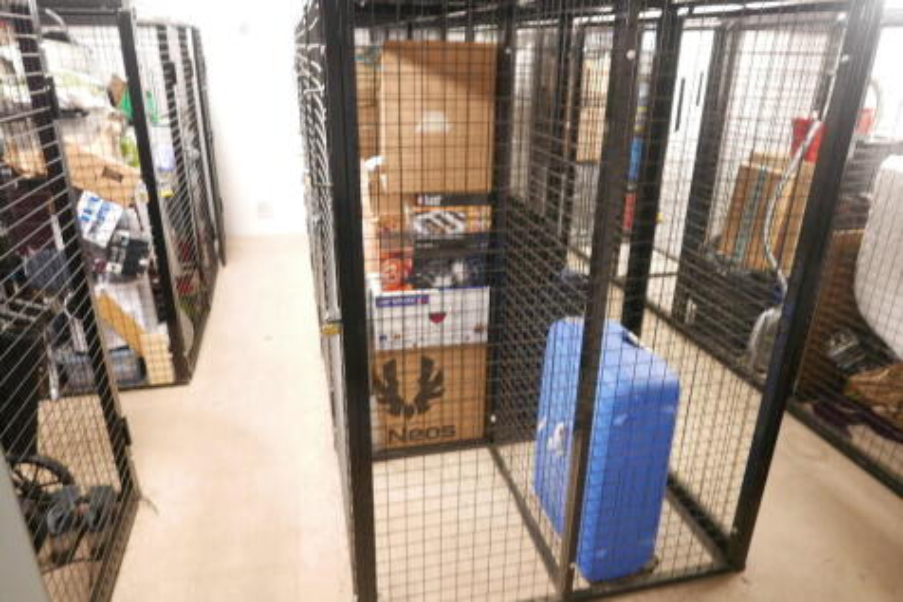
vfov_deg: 53.1
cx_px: 452
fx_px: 602
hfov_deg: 73.8
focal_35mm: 24
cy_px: 301
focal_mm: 10.9
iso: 1600
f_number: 1.7
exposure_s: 1/50
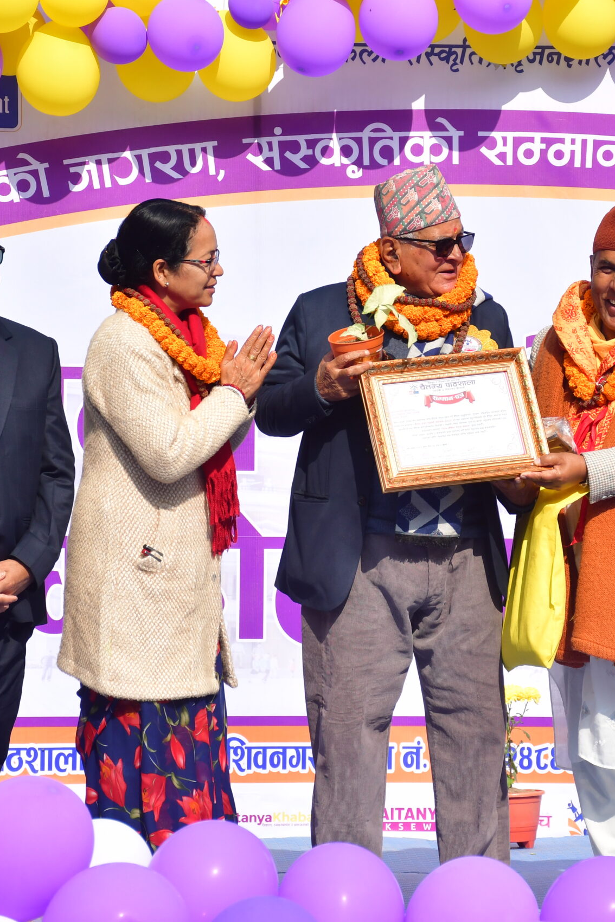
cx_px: 455
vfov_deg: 13.0
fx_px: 4048
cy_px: 461
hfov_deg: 8.7
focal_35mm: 158
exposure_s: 1/1250
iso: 320
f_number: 5.6
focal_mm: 70
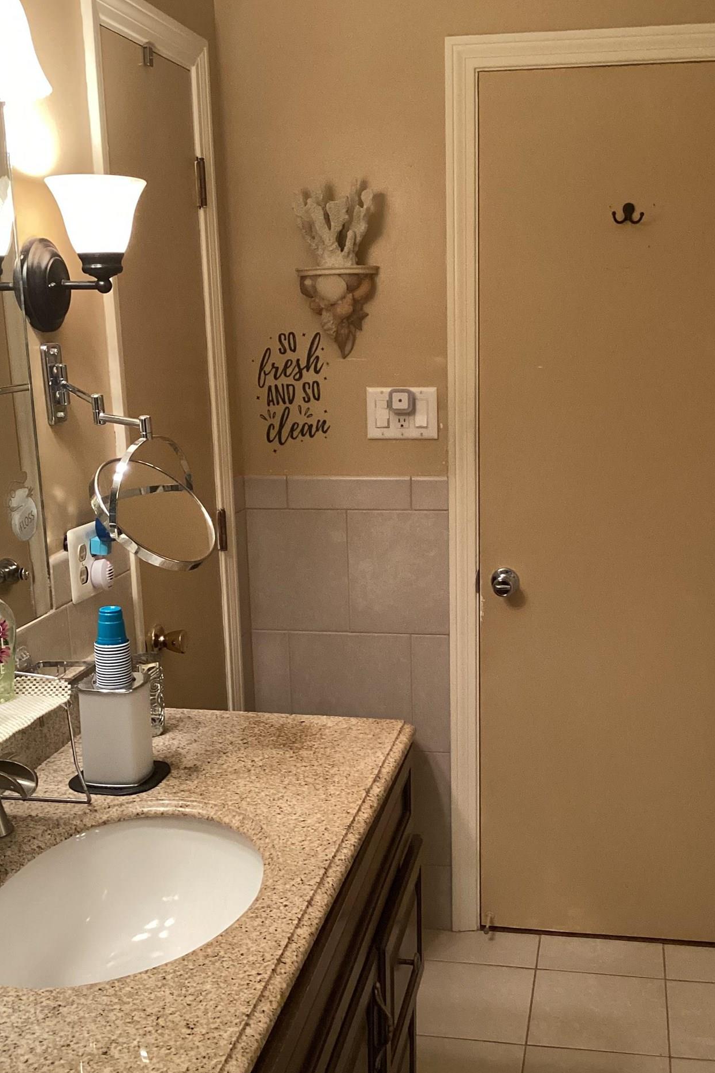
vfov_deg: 48.4
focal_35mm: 40
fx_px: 1192
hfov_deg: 33.3
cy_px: 591
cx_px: 424
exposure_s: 1/60
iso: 320
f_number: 2.4
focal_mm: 3.3
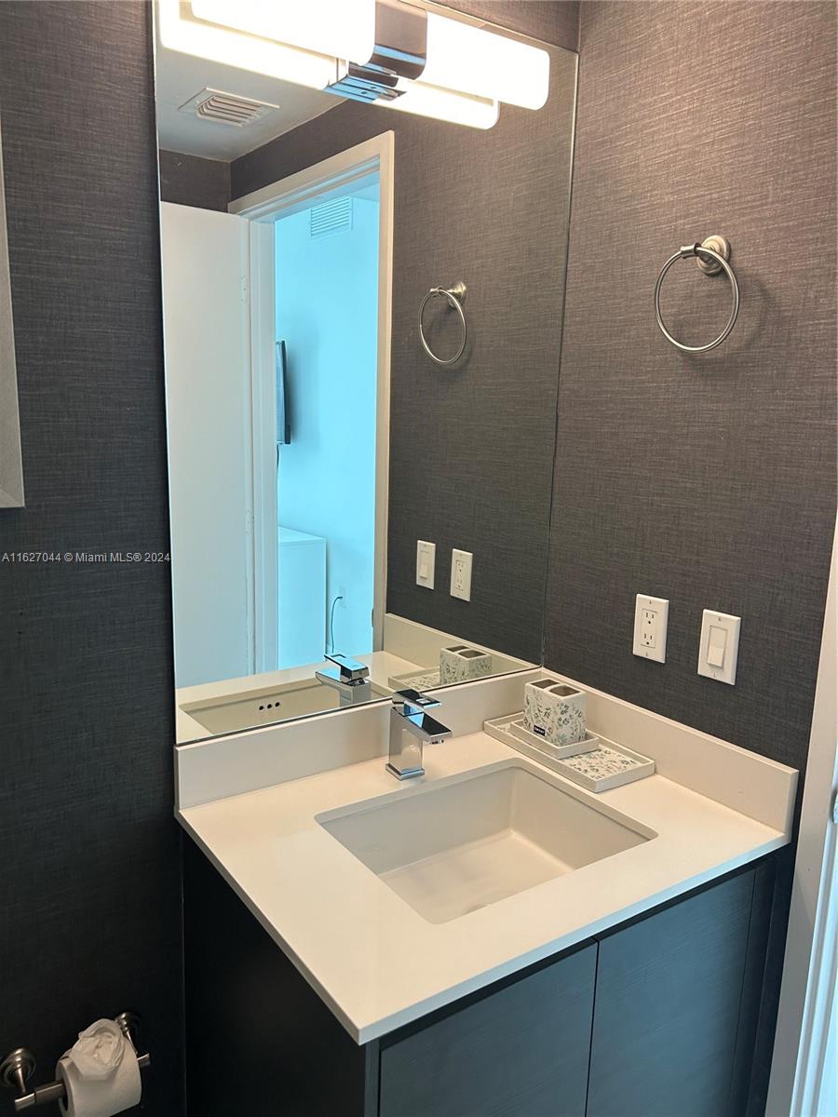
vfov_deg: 67.3
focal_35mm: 26
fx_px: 839
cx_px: 419
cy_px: 558
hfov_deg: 53.1
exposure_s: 1/120
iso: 100
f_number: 1.5
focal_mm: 5.7
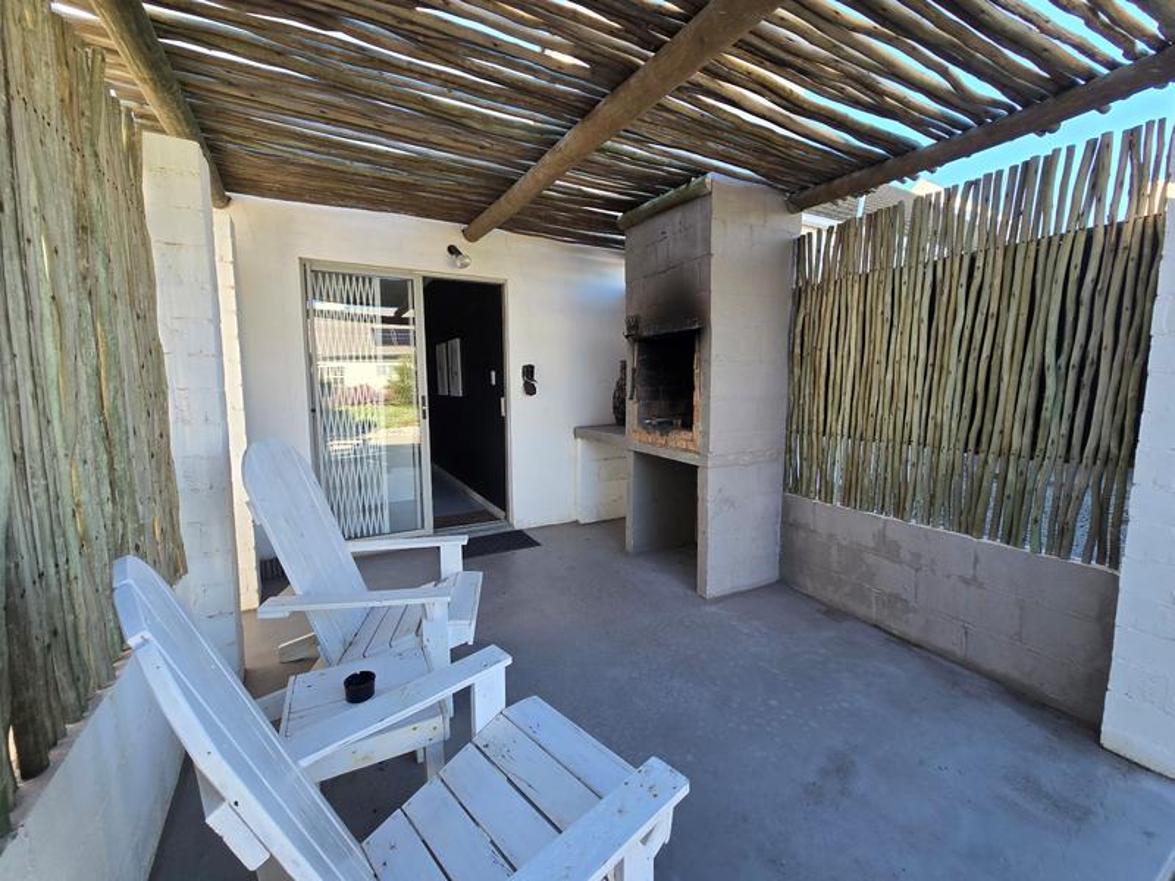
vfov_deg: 89.9
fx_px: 441
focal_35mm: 13
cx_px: 588
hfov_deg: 106.2
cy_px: 440
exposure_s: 1/359
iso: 80
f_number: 2.2
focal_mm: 2.2
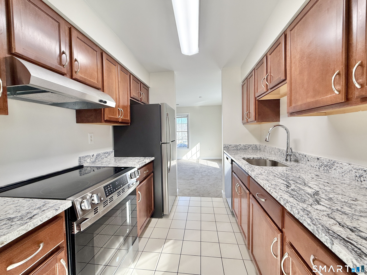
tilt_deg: -2.4
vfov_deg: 85.7
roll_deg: +1.5
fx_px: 148
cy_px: 138
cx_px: 184
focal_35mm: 14
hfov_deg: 102.1
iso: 80
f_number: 2.2
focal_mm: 2.22
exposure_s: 1/99
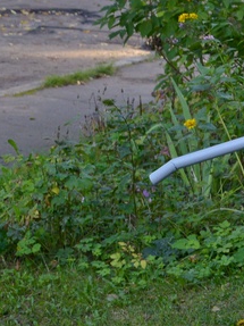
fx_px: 2210
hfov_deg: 5.9
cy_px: 206
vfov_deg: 8.4
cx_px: -490
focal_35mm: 235
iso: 640
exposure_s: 1/200
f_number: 5.6
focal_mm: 50
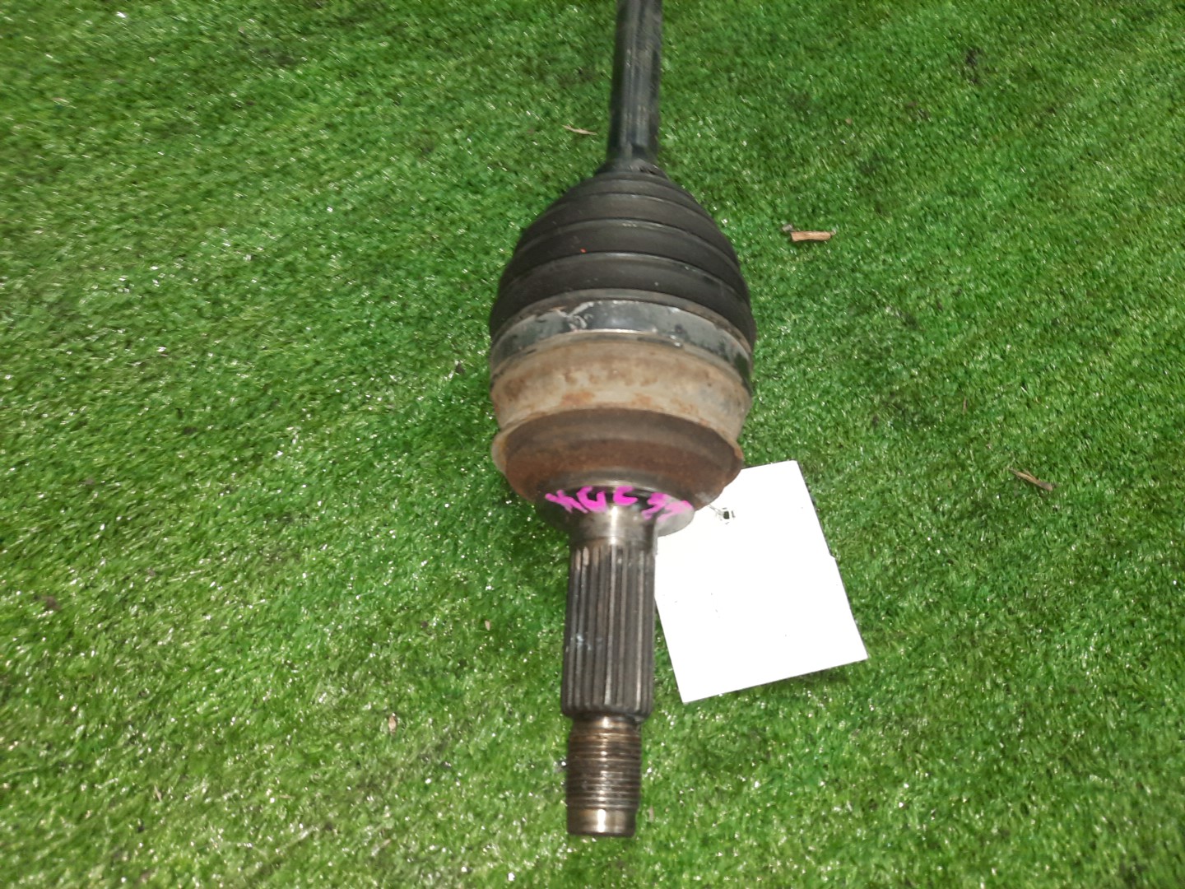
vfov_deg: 54.9
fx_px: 856
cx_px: 592
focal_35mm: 25
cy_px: 444
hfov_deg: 69.4
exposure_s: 1/33
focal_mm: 4.6
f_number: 2
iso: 282
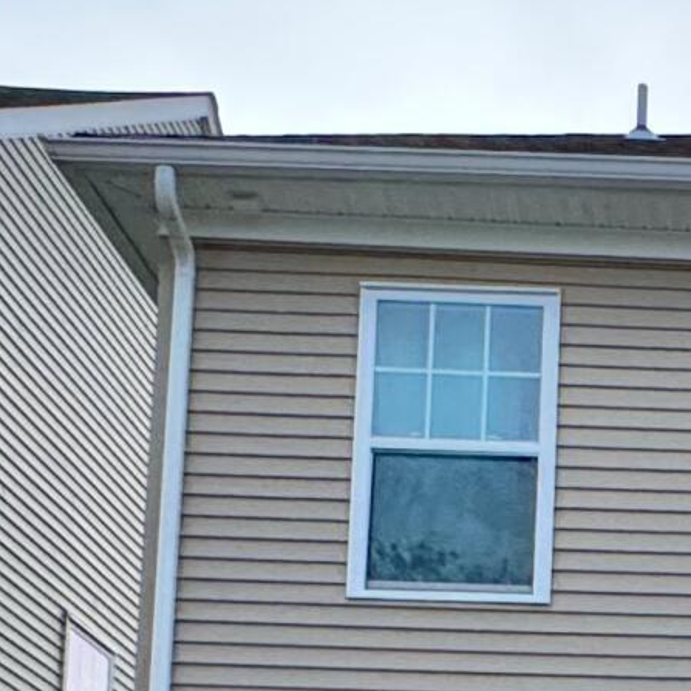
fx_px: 1874
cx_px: 920
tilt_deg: +5.8
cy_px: 1019
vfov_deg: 18.6
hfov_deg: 19.2
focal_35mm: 83
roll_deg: -0.9
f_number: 2.2
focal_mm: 2.22
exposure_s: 1/60
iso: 640
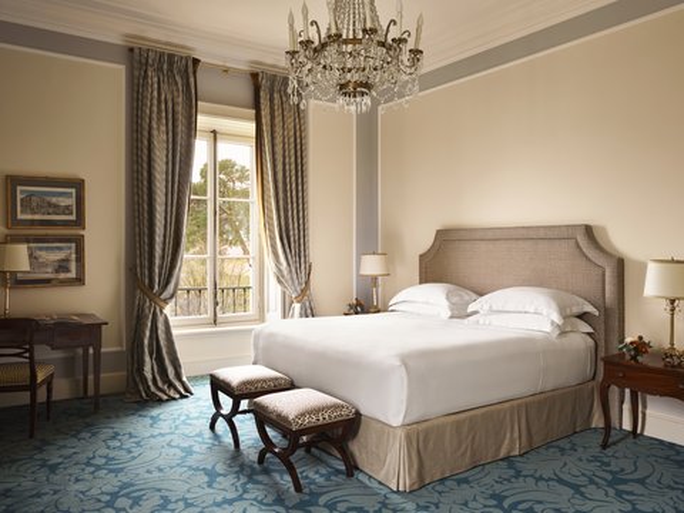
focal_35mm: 28
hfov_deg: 63.4
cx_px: 342
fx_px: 553
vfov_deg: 49.7
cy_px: 256
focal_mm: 35
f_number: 11
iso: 400
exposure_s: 4
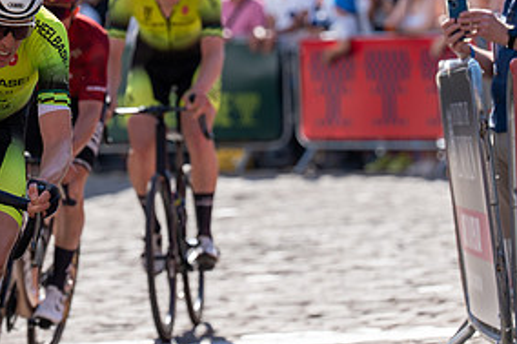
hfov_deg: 6.5
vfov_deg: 4.4
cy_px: 106
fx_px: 4521
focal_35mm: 315
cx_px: 35
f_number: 3.5
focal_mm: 154
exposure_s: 1/1000
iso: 125
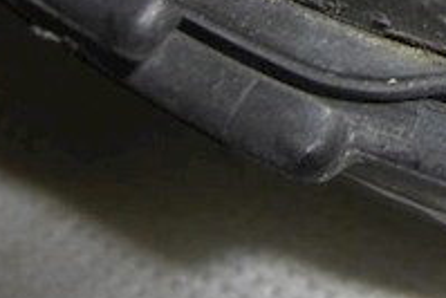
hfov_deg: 15.0
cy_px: -208
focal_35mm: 127
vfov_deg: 10.3
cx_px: 654
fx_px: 1574
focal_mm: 7.9
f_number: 4
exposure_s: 1/60
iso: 80
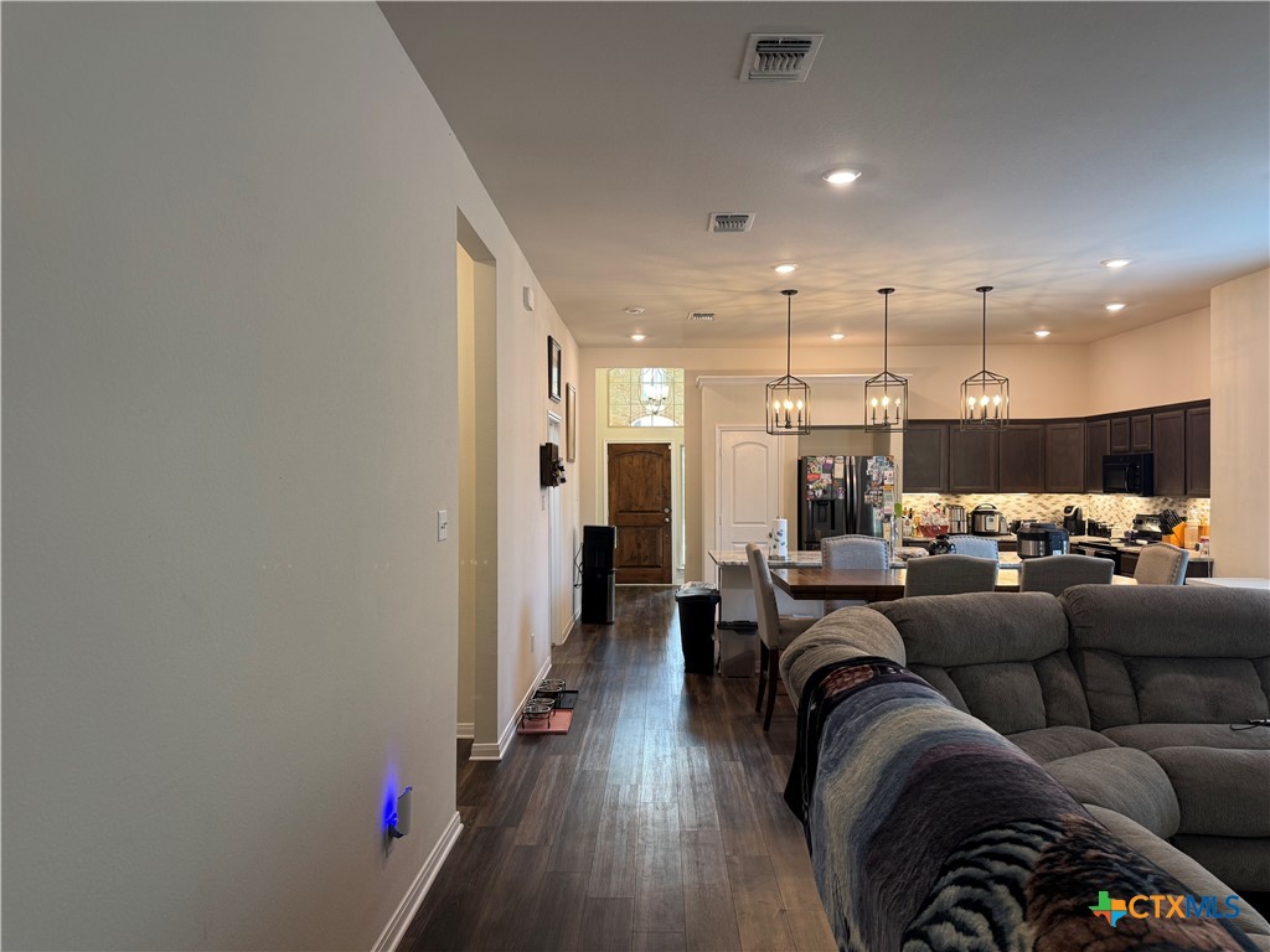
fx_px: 881
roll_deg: -0.2
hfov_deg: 71.6
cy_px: 476
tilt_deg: -0.3
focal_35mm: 24
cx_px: 635
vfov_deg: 56.8
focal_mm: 6.76
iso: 100
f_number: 1.78
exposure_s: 1/60
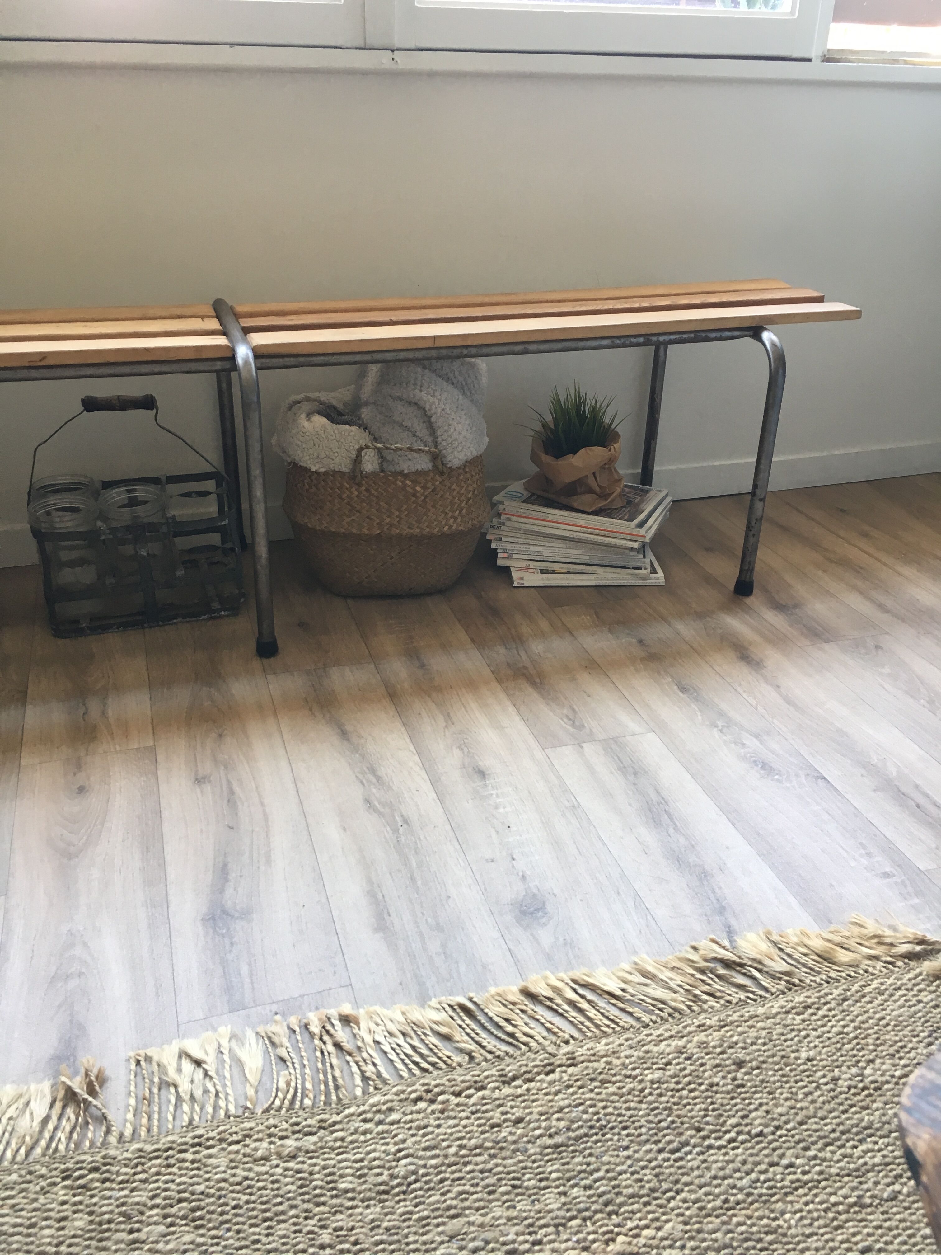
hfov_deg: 48.2
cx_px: 470
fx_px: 1051
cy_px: 628
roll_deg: -0.7
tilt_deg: -27.9
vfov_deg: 61.7
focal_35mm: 29
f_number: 2.2
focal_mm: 4.15
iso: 40
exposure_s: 1/33
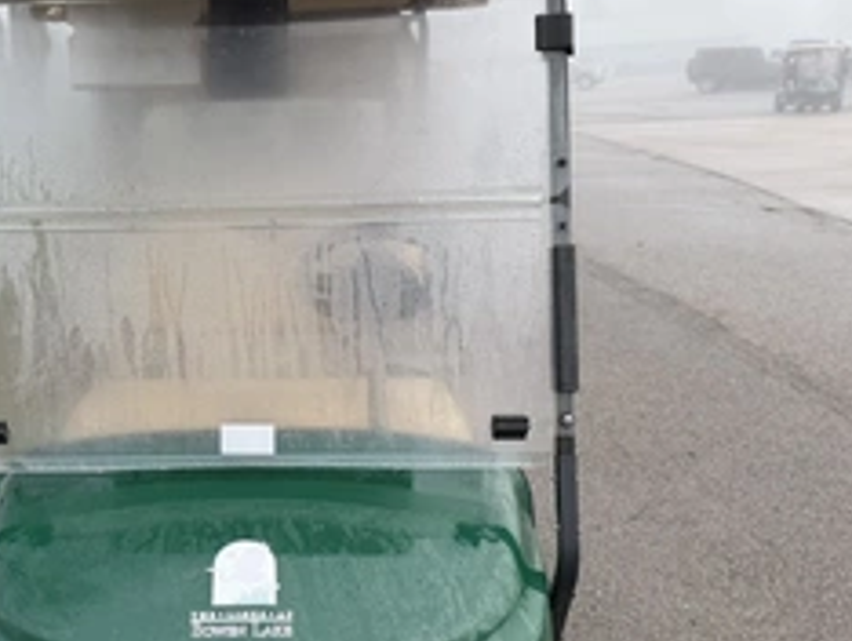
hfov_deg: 44.6
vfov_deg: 34.8
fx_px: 1010
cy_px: 430
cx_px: 240
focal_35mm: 41
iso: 80
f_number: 1.78
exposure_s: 1/491
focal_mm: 6.76
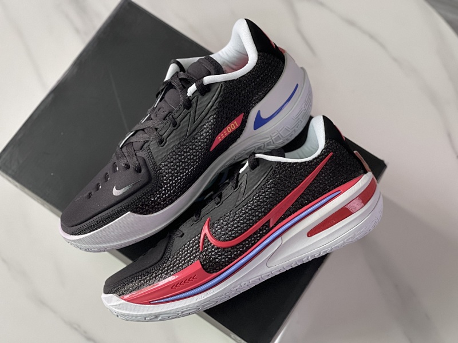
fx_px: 847
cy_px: 172
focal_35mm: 64
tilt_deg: -74.6
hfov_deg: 30.3
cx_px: 229
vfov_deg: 22.9
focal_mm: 7.5
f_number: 2.2
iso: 160
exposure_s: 1/121
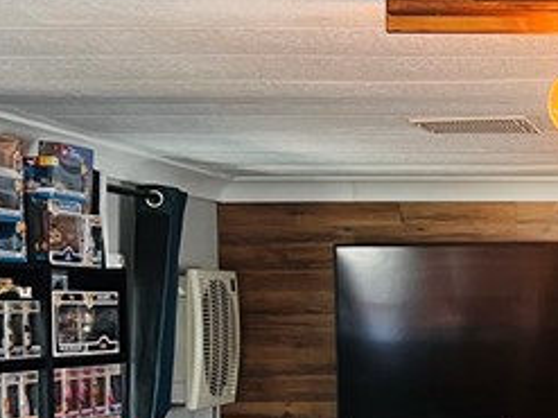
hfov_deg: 17.2
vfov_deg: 13.6
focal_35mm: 108
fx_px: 1740
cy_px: 325
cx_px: 716
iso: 125
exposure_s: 1/60
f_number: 1.5
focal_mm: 5.7
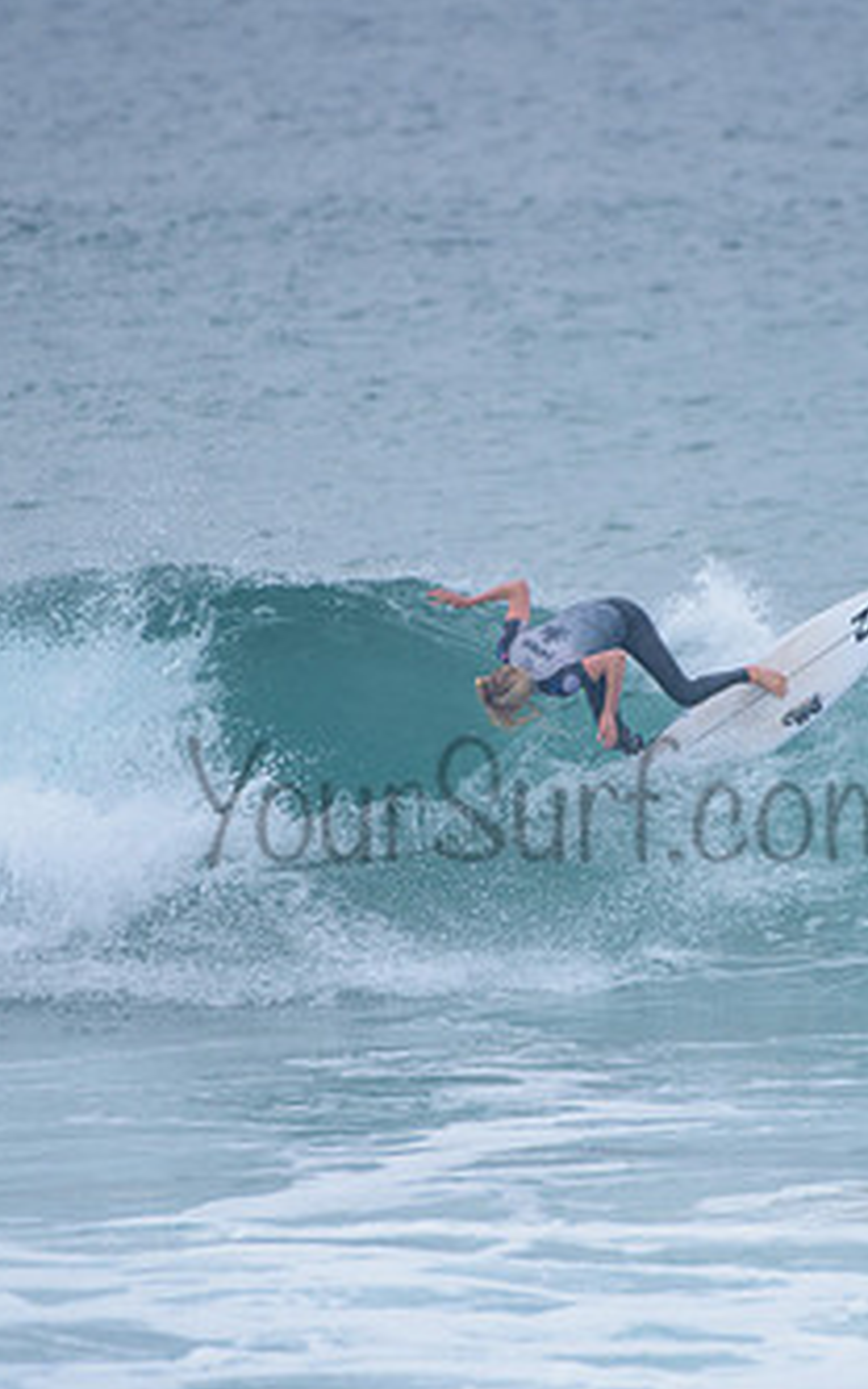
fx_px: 33663
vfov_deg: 2.4
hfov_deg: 1.5
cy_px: 765
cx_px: 618
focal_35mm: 889
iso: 320
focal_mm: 500
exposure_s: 1/2000
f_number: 5.6
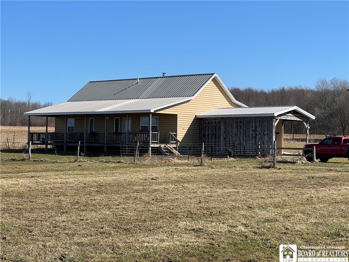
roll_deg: -1.1
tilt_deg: +1.2
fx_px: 776
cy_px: 131
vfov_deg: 19.1
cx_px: 174
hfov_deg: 25.3
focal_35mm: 77
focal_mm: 9
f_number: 2.8
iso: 32
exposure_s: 1/889
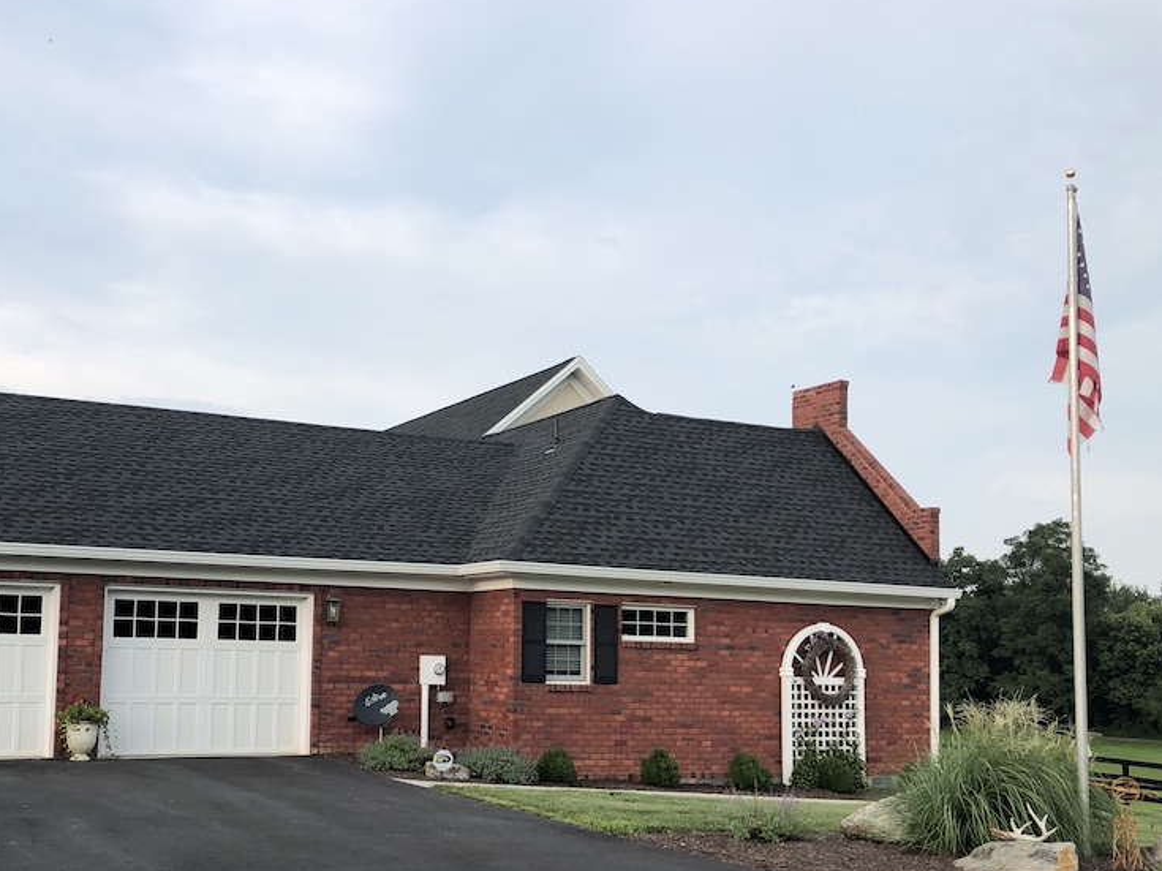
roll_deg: -1.6
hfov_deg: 47.2
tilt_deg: +3.7
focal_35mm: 39
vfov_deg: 36.5
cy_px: 560
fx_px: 1309
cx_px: 398
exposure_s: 1/564
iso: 20
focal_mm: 3.99
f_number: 1.8
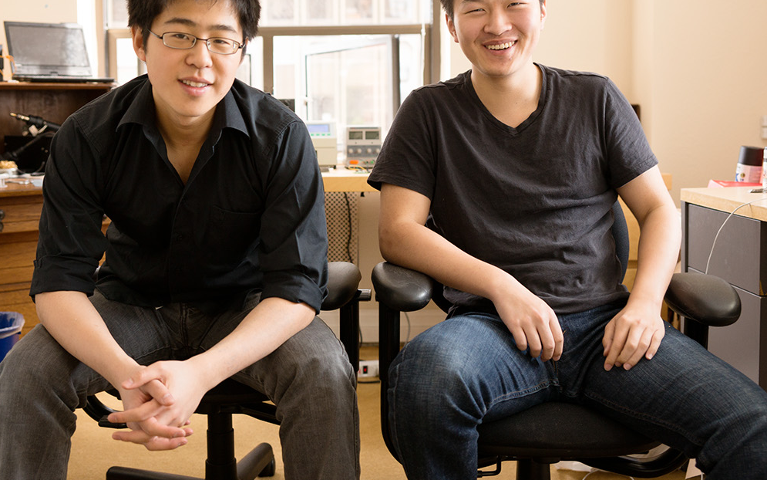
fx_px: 899
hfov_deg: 46.1
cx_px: 333
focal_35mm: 43
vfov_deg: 29.8
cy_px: 203
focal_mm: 30
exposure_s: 1/100
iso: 400
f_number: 2.8
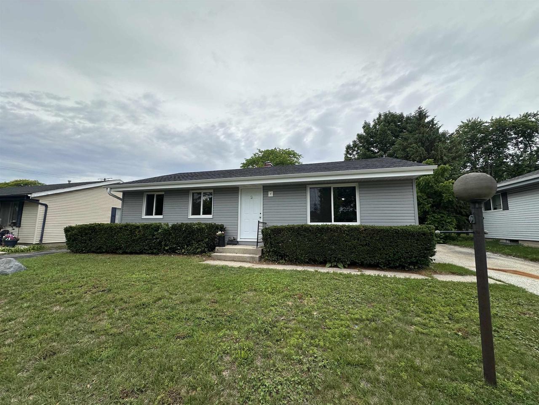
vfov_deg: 85.7
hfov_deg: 102.1
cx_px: 270
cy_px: 202
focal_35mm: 14
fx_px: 218
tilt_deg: +6.3
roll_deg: -0.1
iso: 50
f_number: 2.2
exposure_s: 1/2053
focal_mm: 2.22
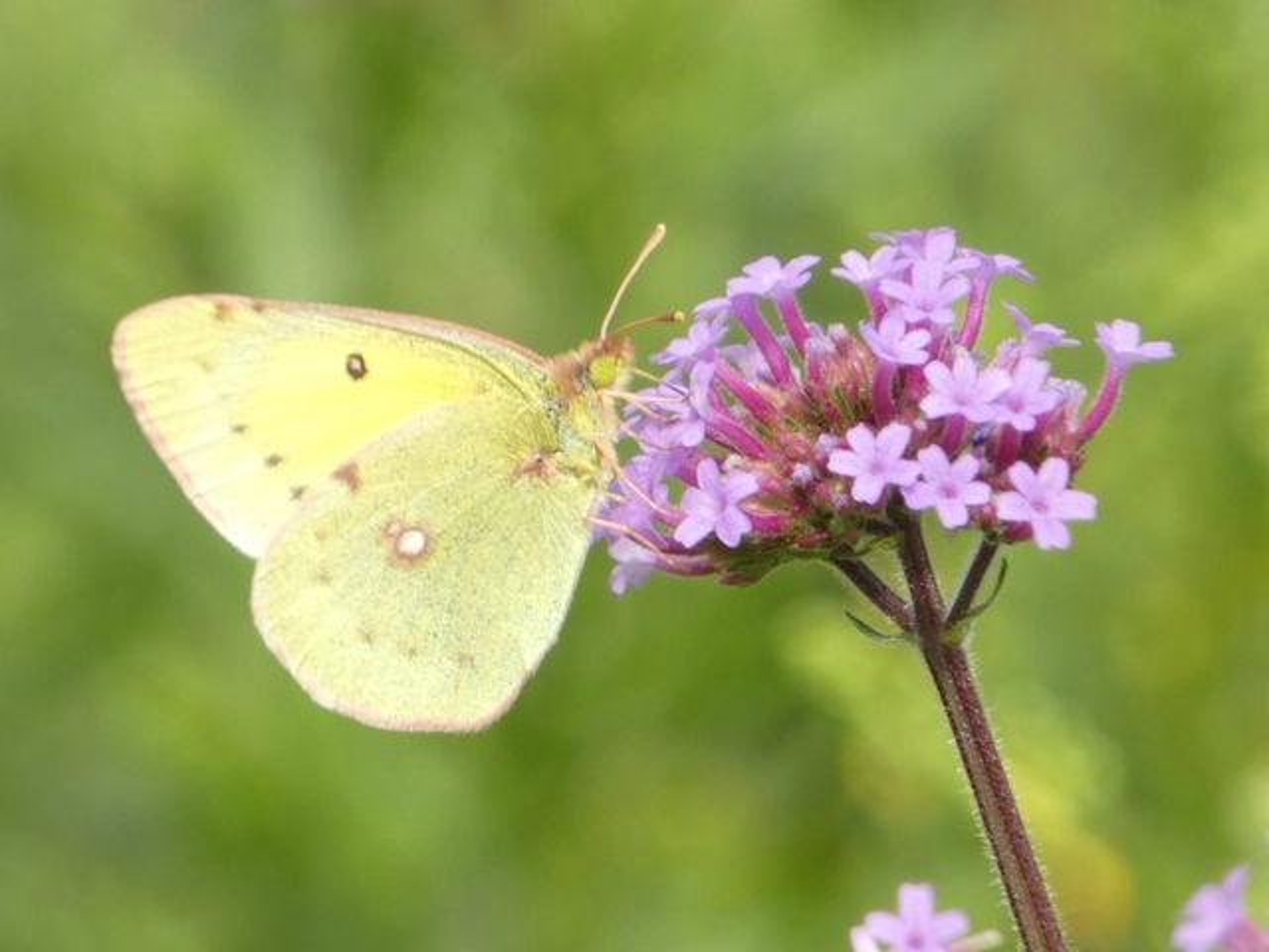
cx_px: 634
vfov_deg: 2.2
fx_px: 24965
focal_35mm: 681
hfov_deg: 2.9
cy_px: 476
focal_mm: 121.9
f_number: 5.6
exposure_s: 1/100
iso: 160
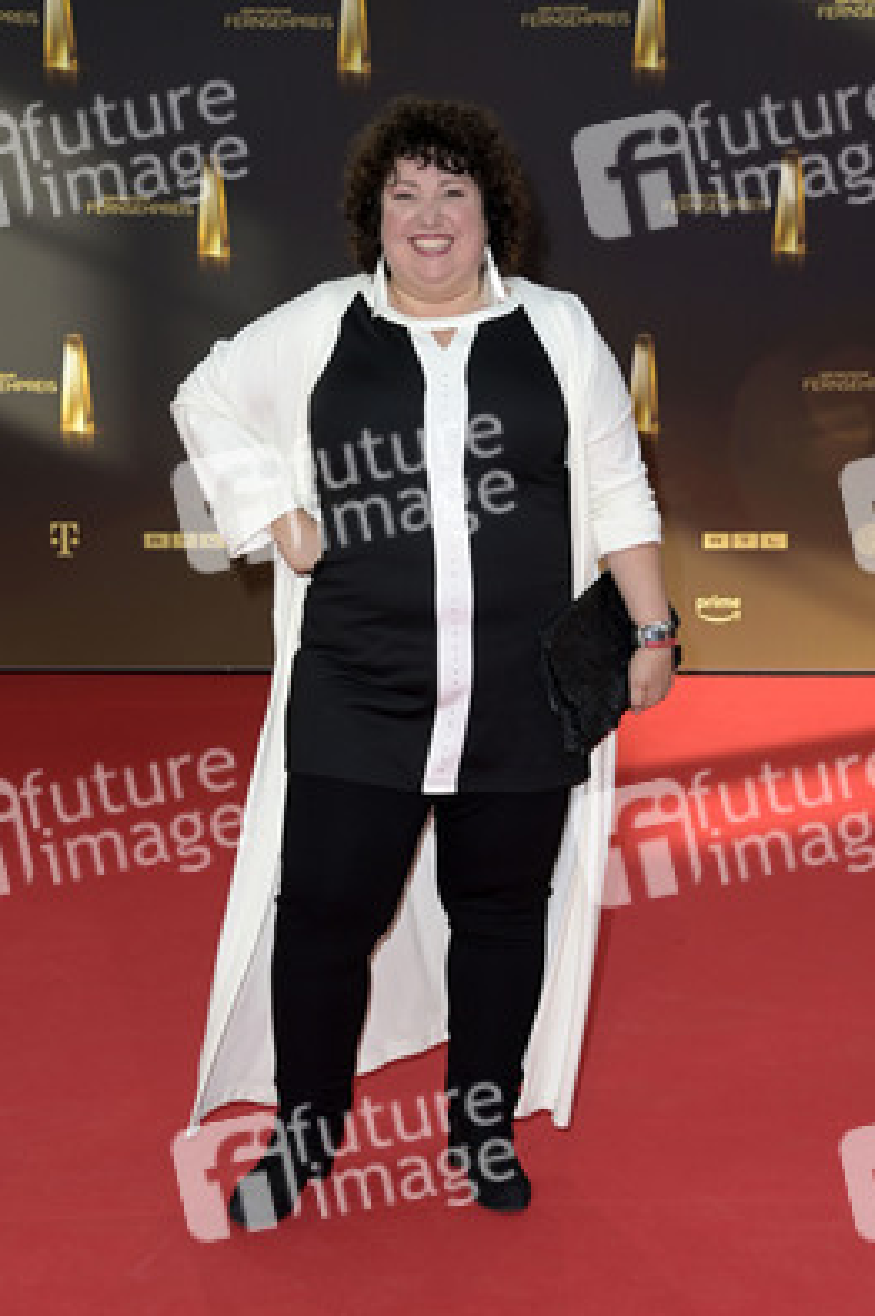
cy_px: 661
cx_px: 441
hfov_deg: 20.6
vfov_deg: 30.5
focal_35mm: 66
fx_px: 2410
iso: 800
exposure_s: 1/250
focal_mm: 65
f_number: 6.3
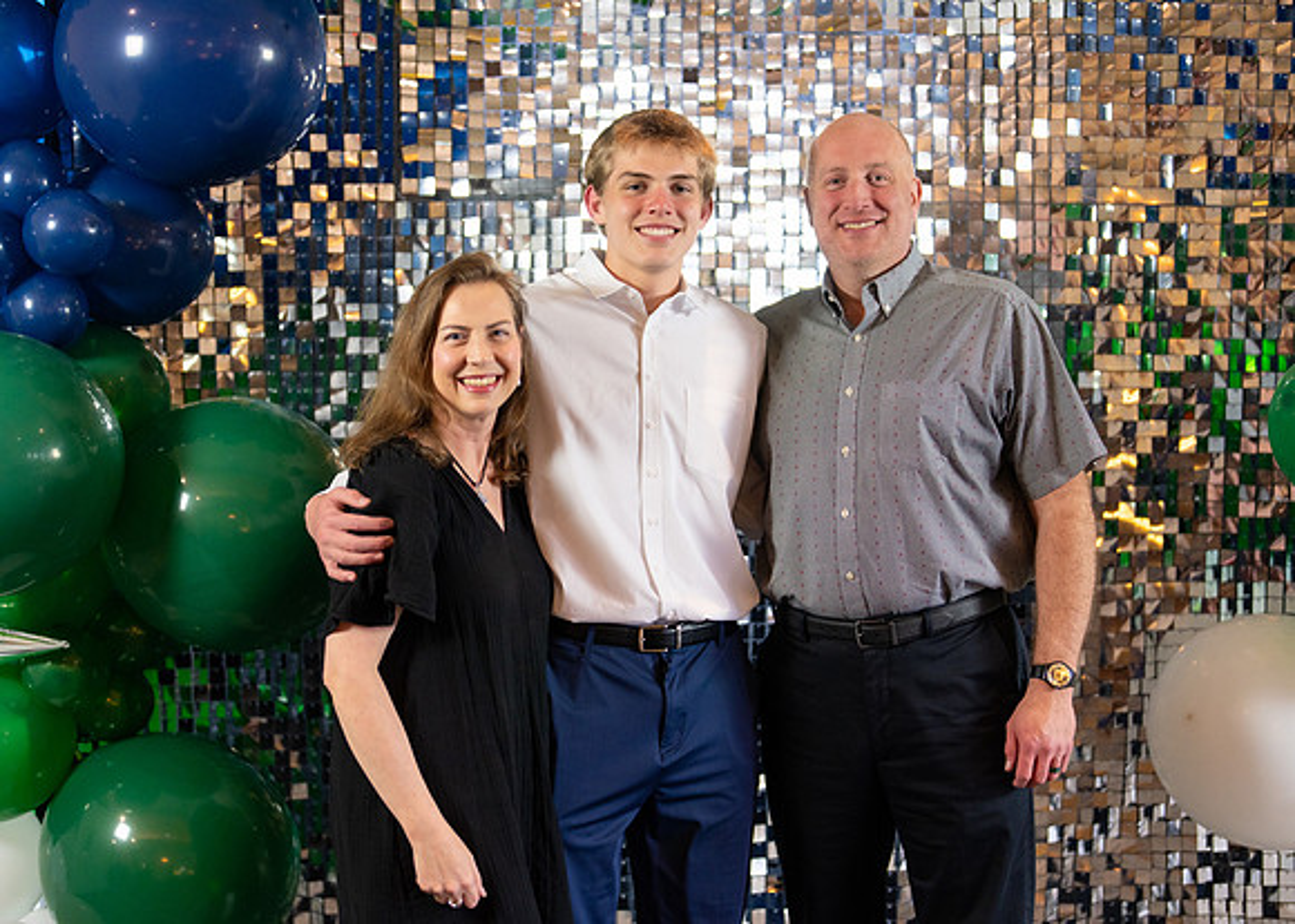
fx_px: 1983
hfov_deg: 36.2
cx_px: 648
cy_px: 462
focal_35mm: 54
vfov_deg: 26.2
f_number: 1.2
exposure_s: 1/320
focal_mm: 50
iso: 800
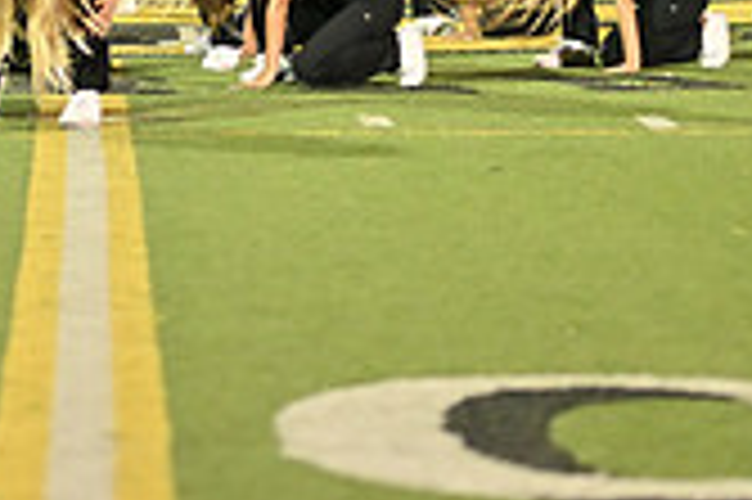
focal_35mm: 261
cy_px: -108
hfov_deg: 7.9
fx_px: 5447
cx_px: 14
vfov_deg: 5.2
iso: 450
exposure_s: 1/500
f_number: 1.2
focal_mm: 50
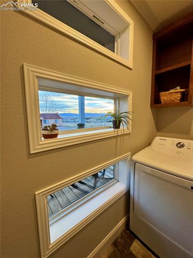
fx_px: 104
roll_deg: +1.3
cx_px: 96
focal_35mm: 14
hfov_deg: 85.7
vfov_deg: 102.1
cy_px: 129
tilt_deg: -7.0
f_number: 2.2
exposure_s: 1/120
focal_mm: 2.22
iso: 250
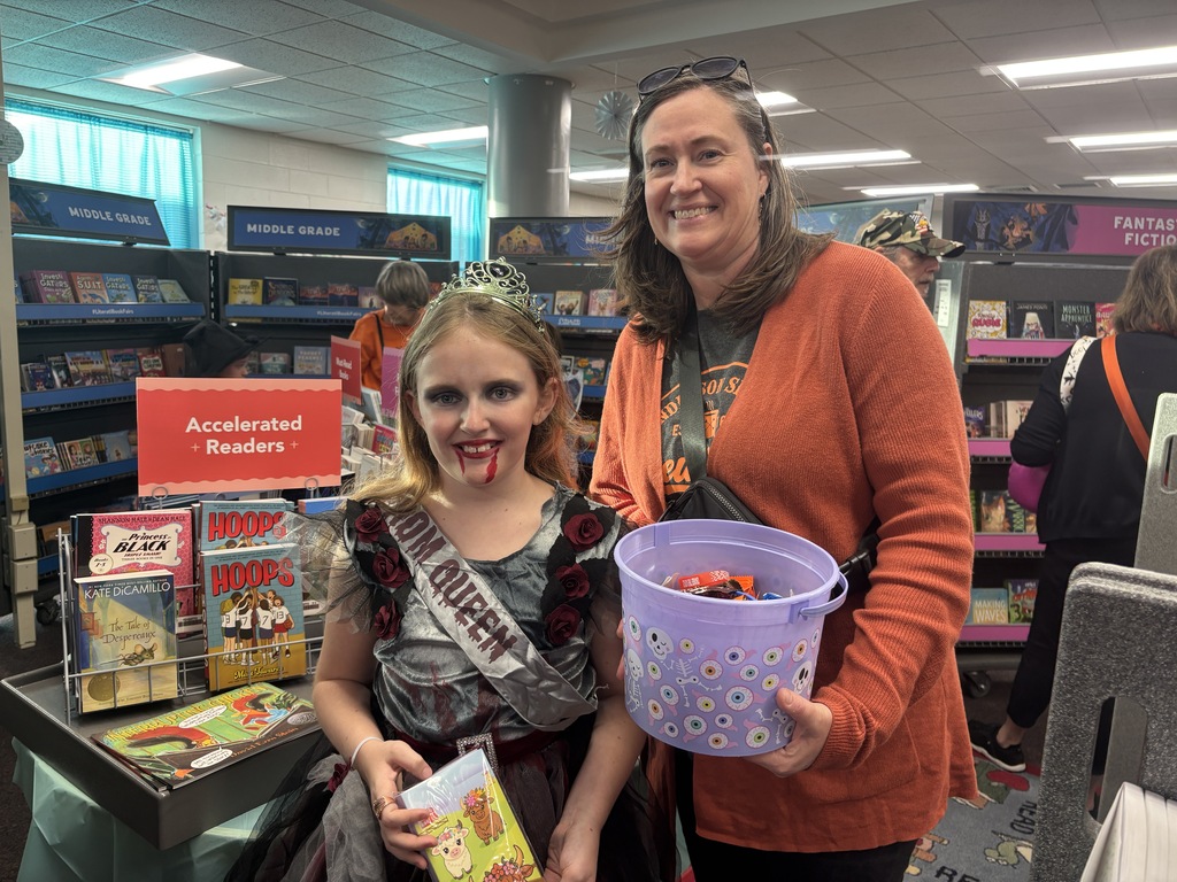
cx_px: 588
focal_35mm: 26
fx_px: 884
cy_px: 441
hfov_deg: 67.3
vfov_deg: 53.1
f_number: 1.6
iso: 100
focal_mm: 5.96
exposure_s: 1/60
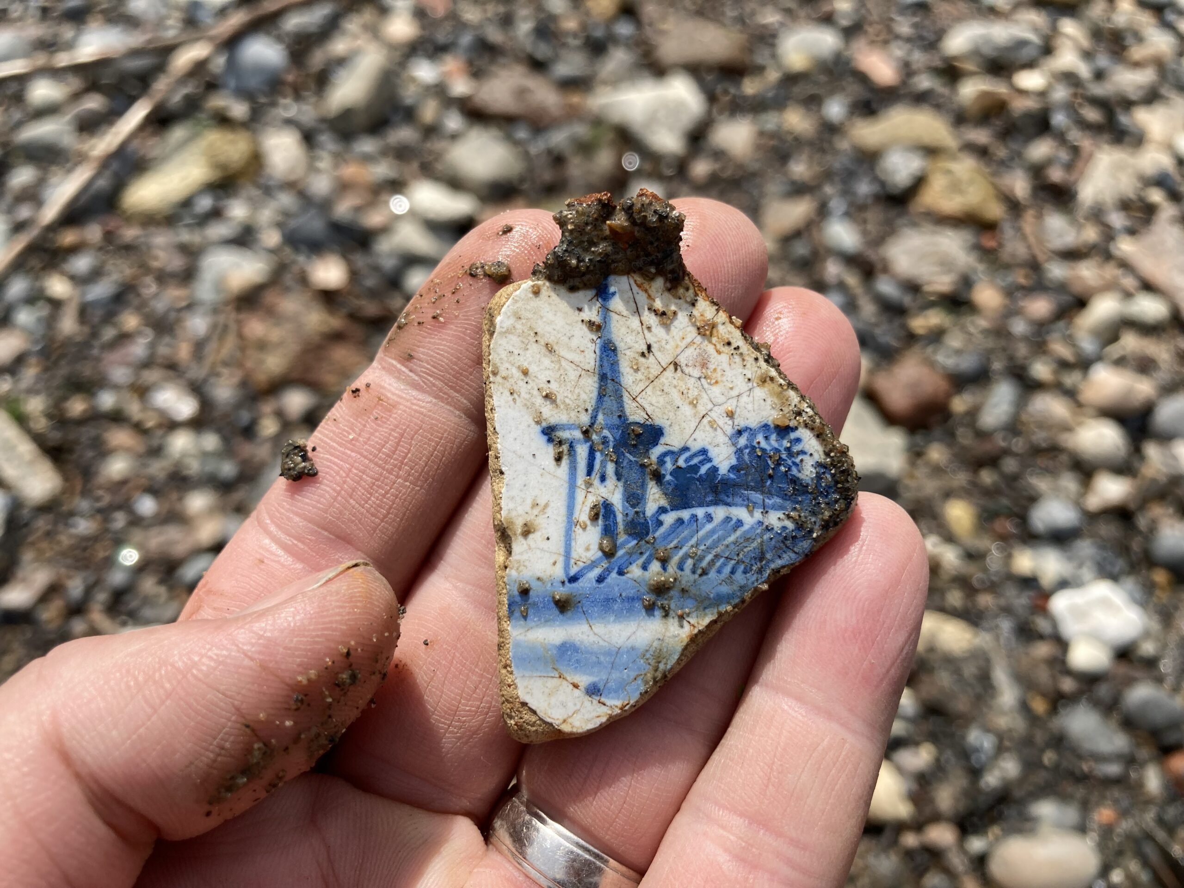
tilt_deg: -51.4
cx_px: 592
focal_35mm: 28
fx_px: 958
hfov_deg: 63.4
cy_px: 444
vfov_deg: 49.7
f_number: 1.8
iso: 20
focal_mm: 3.99
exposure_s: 1/1621
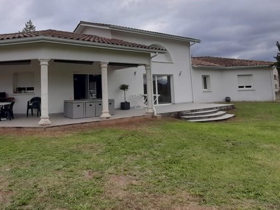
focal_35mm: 25
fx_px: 202
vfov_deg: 53.7
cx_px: 105
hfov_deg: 68.3
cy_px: 69
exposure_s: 1/1608
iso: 40
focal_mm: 1.42
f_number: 2.2
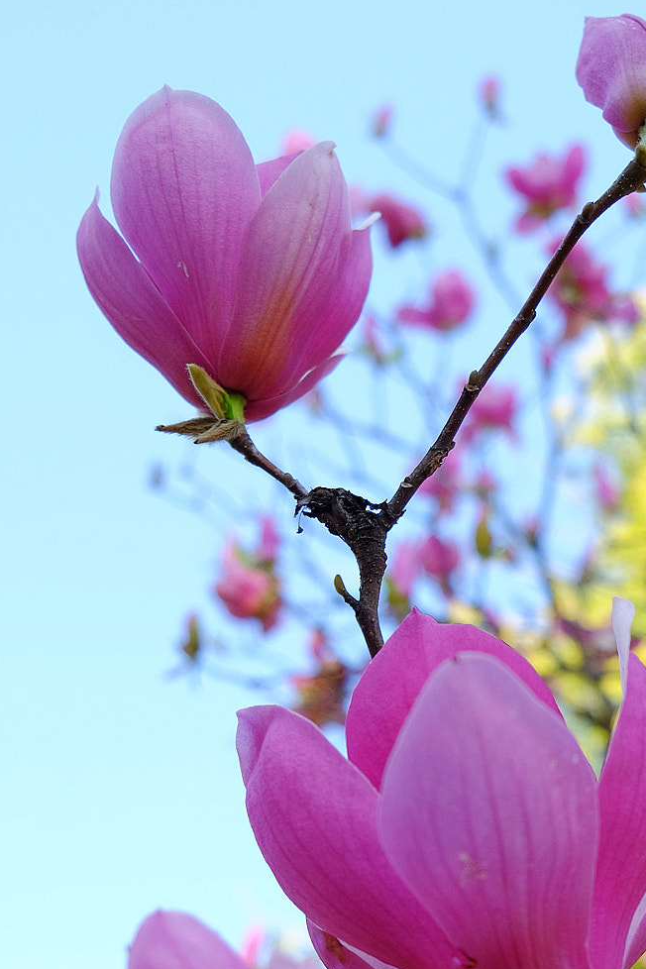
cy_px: 735
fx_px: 1453
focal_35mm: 54
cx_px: 493
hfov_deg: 24.7
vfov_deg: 36.0
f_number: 3.6
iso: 200
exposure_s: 1/400
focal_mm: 22.3
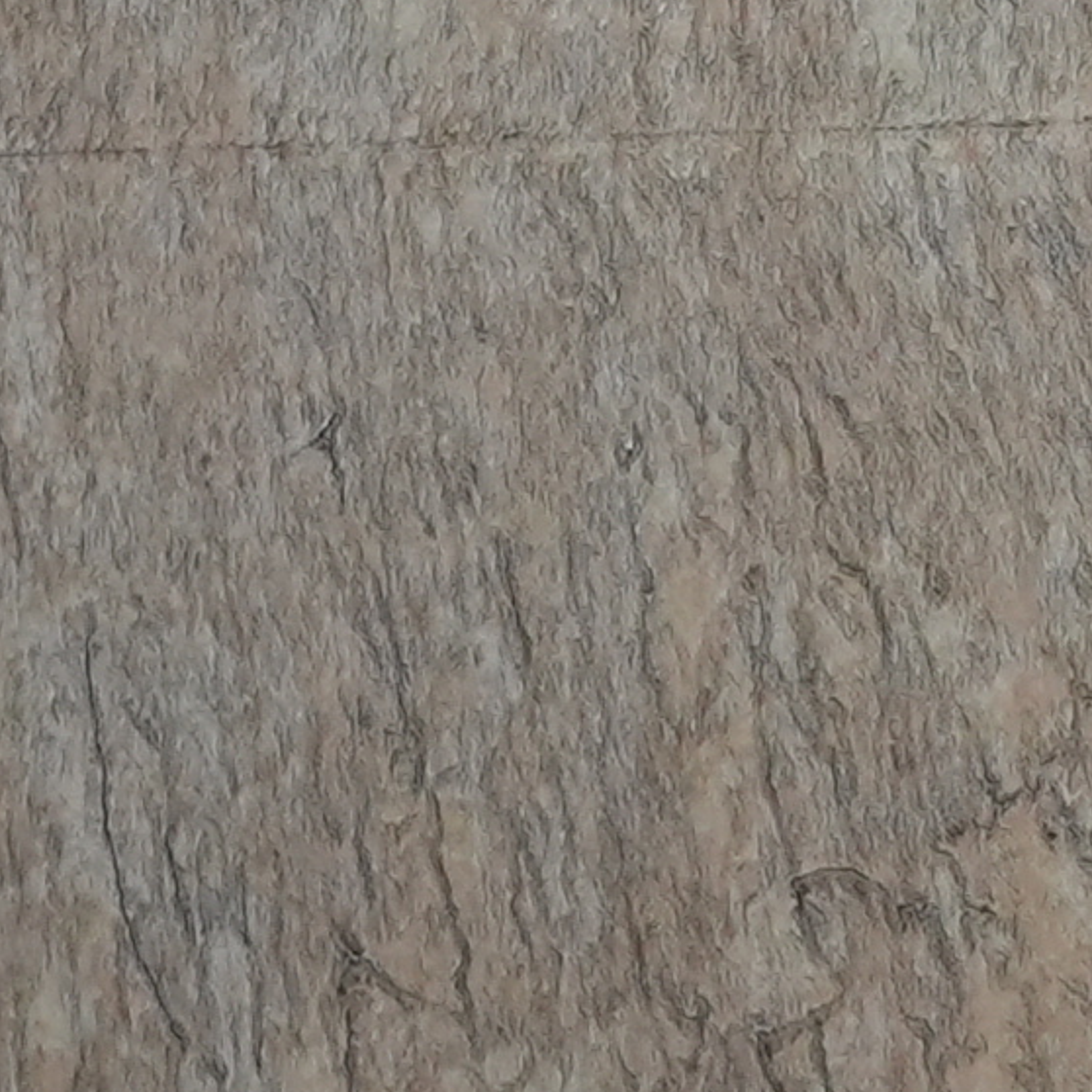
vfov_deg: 6.7
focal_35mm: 252
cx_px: 1468
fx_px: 8994
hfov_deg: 6.9
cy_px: -1339
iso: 2500
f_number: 4
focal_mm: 39
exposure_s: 1/160
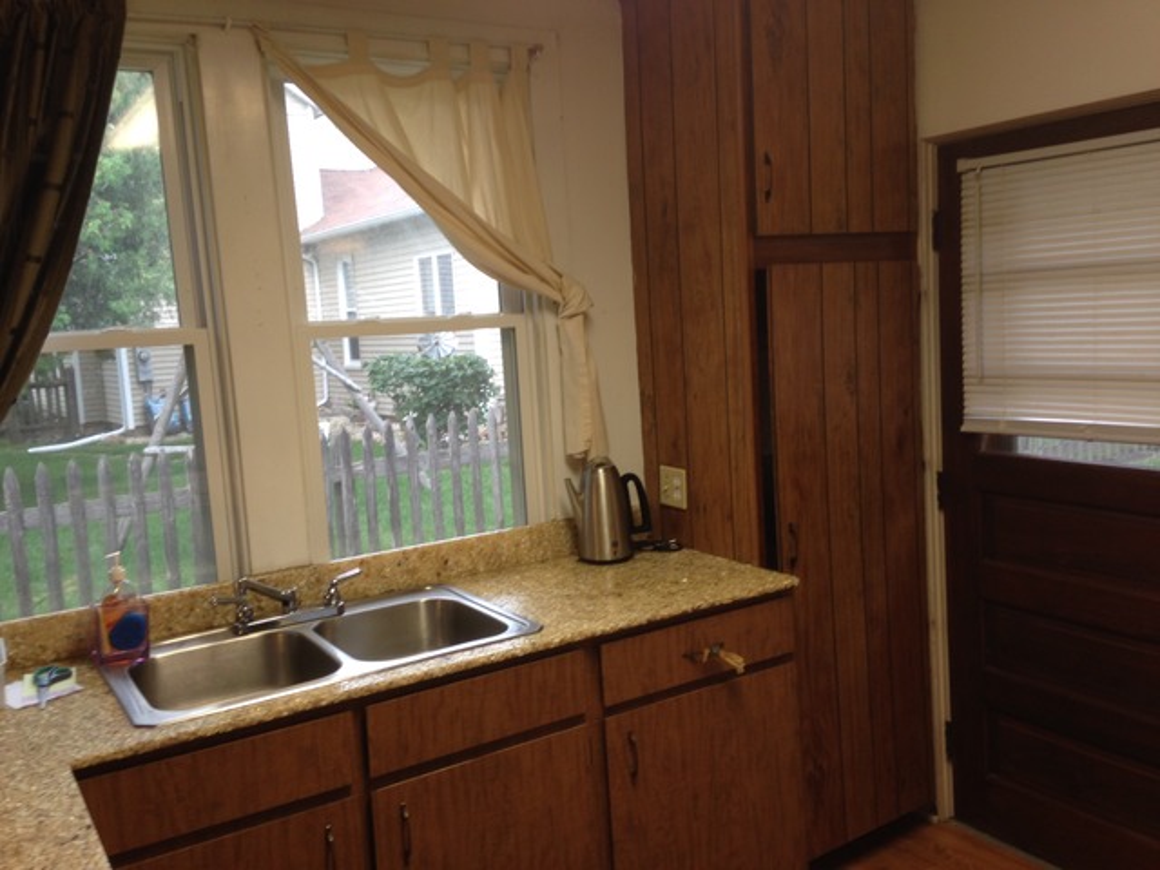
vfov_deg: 42.9
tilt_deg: -7.7
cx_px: 580
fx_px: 1106
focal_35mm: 33
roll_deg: +3.8
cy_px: 435
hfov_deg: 55.4
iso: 50
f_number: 2.4
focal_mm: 4.12
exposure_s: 1/24
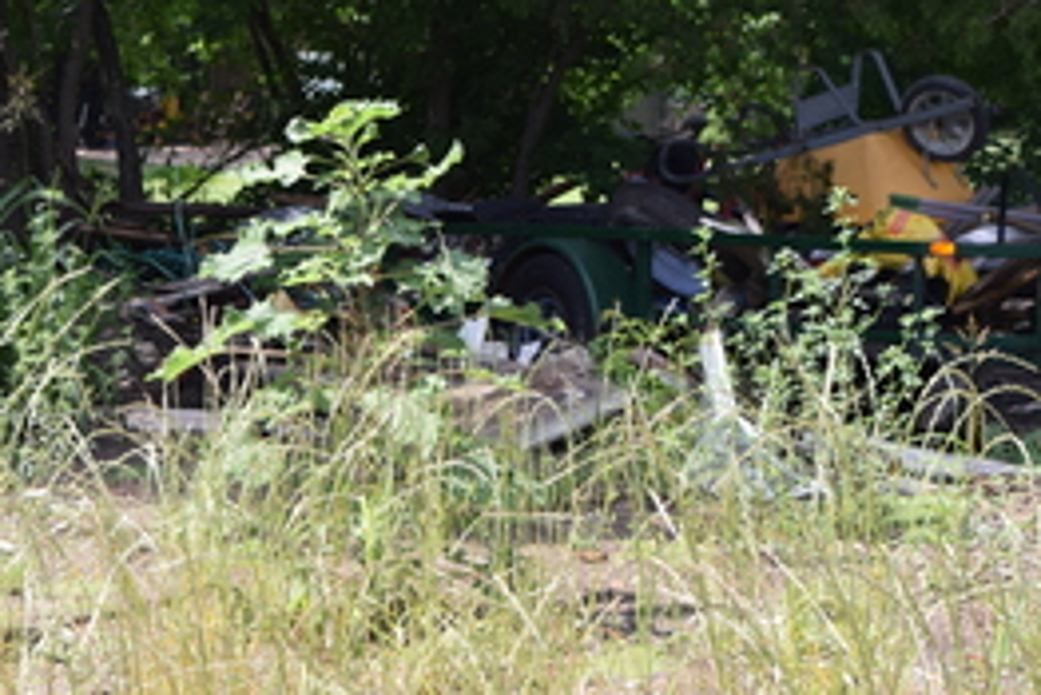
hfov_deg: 16.0
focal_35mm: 128
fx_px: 3710
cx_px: 381
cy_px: 181
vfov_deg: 10.7
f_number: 5.6
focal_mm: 35
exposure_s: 1/125
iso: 125
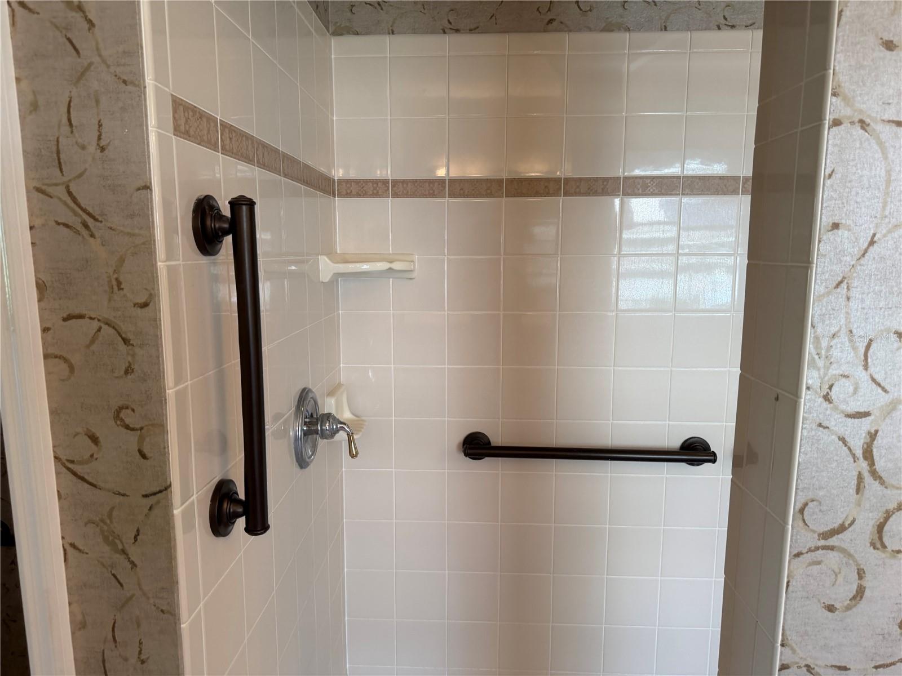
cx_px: 451
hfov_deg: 71.6
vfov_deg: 56.8
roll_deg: -1.8
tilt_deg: -9.2
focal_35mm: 24
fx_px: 625
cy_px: 338
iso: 200
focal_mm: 6.76
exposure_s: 1/120
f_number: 1.78
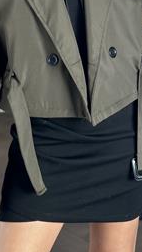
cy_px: 2
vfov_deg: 19.8
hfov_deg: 11.6
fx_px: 702
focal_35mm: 105
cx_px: 75
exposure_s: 1/94
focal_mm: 6.86
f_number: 1.78
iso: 125
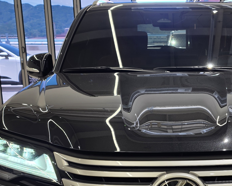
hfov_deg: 28.6
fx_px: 446
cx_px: 178
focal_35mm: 65
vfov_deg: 22.8
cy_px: 172
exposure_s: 1/50
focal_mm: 6.3
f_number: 1.7
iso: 20
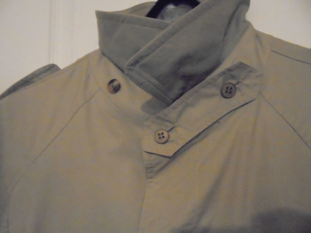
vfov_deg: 53.1
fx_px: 234
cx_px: 156
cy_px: 116
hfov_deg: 67.3
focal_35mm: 26
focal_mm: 4.6
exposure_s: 1/30
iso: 1600
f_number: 3.5
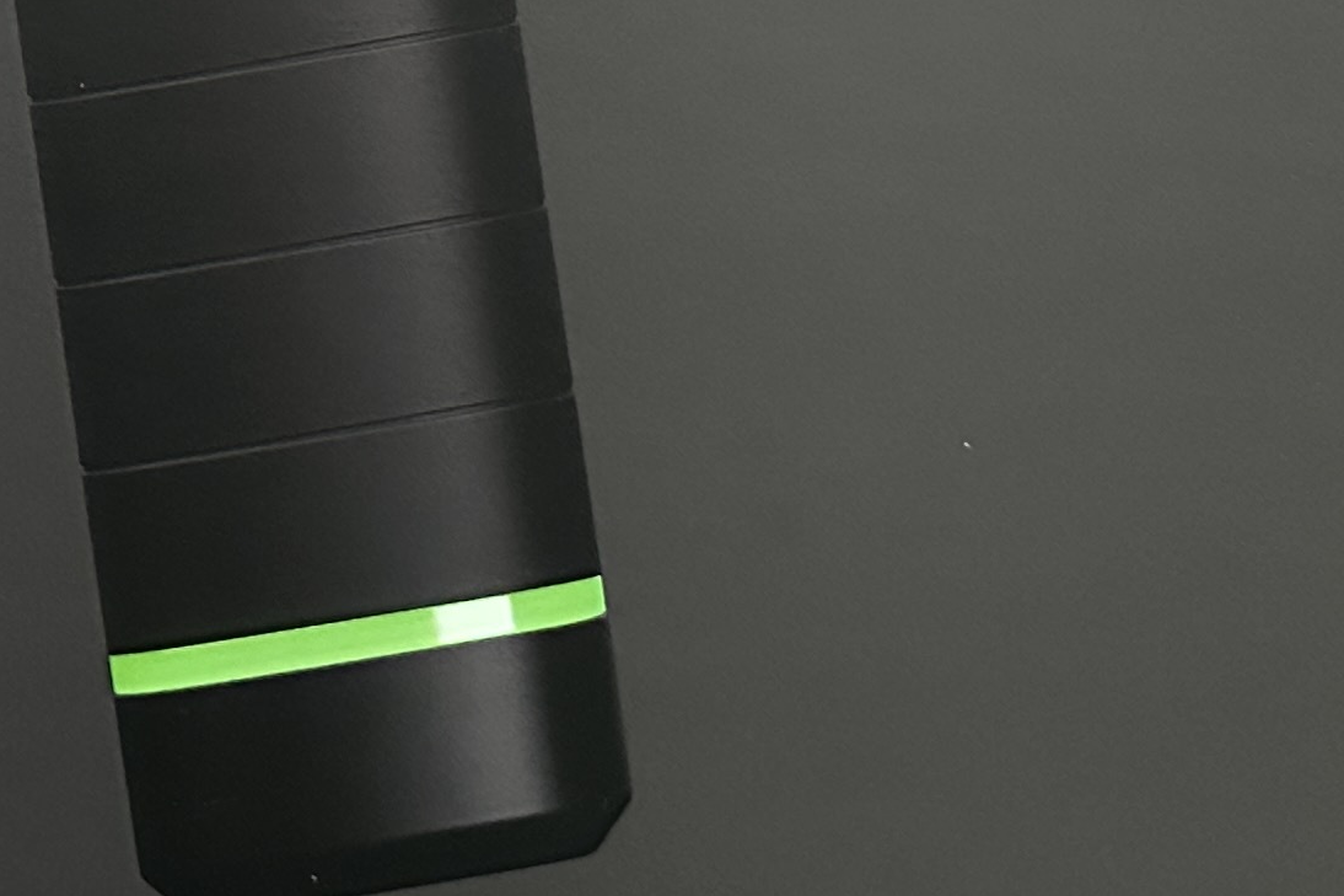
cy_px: -350
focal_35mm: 92
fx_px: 3434
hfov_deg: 21.3
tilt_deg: -88.4
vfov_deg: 14.1
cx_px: -52
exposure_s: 1/40
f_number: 1.78
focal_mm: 6.86
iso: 1000
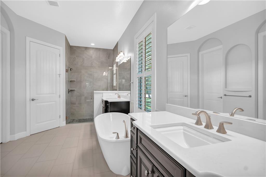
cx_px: 133
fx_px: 122
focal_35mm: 16
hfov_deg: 95.0
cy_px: 88
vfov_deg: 72.0
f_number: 6.3
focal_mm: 11
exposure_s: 1/13
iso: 320
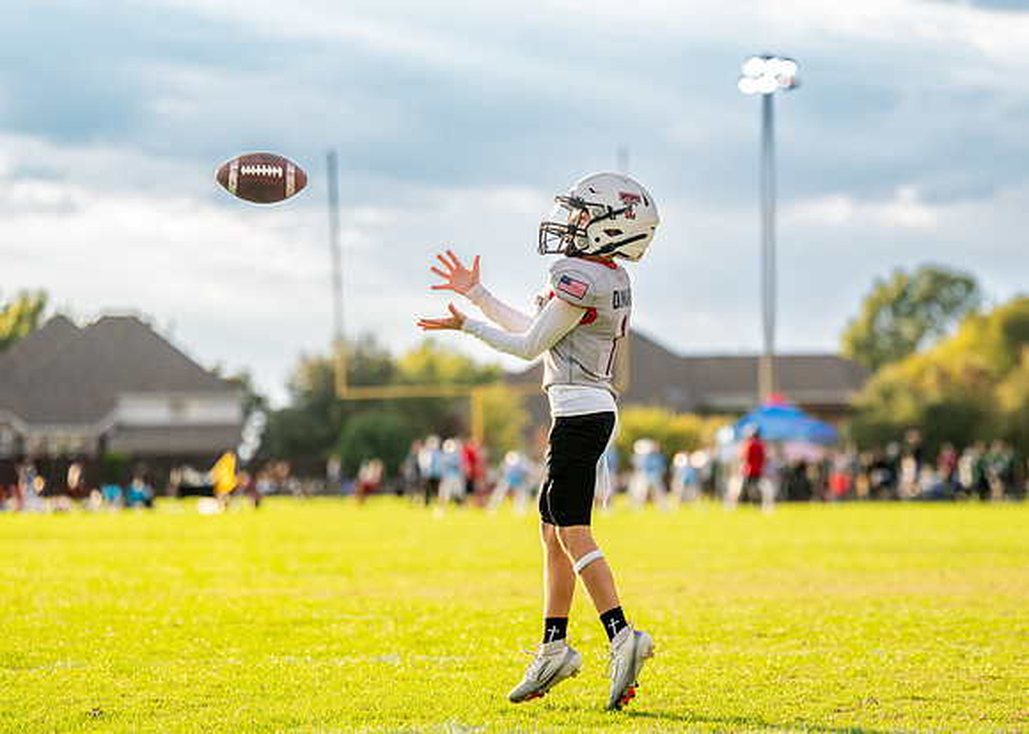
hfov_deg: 14.1
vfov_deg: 10.1
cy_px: 382
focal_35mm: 143
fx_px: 4165
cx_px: 572
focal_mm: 129
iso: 500
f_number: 2.8
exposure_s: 1/2000
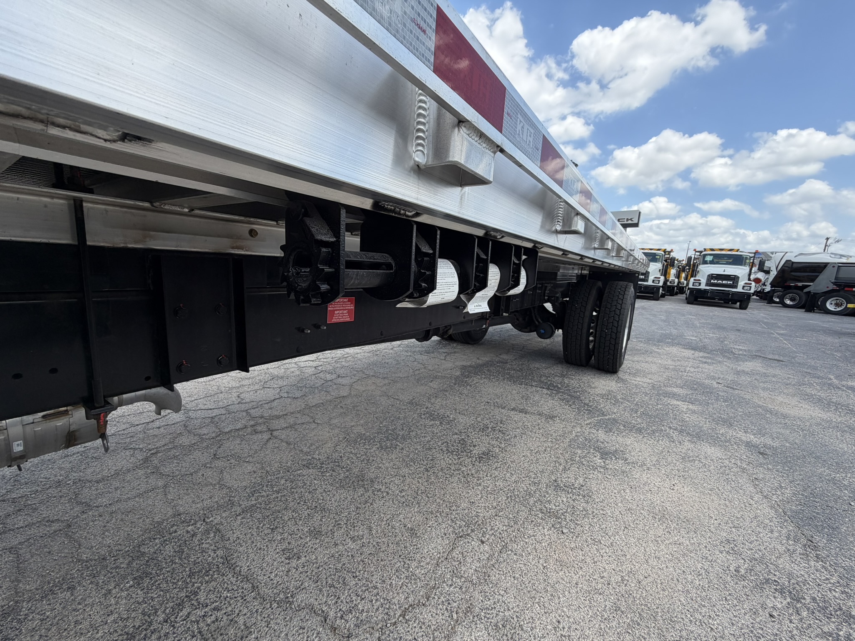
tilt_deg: -9.3
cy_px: 320
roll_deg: -2.8
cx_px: 428
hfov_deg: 102.1
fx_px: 346
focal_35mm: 14
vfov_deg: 85.7
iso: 40
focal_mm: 2.22
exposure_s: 1/770
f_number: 2.2
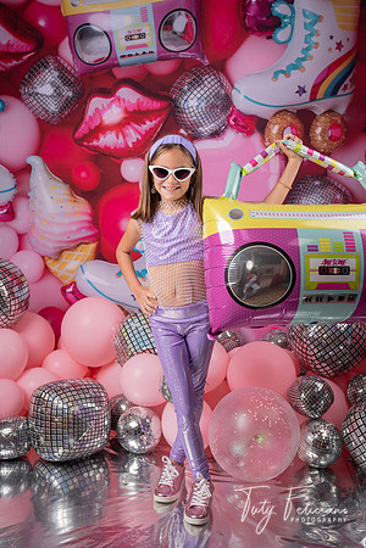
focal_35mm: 39
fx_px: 595
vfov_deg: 49.6
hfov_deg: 34.2
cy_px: 274
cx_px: 183
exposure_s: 1/100
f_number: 4
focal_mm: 39
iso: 64
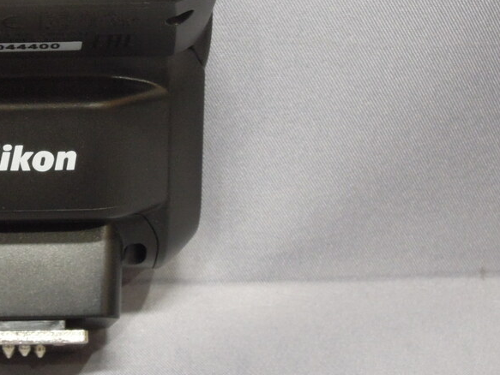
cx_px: -10
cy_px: 116
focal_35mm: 72
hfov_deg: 25.6
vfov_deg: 20.4
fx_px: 1041
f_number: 5
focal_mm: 6.3
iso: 400
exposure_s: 1/13
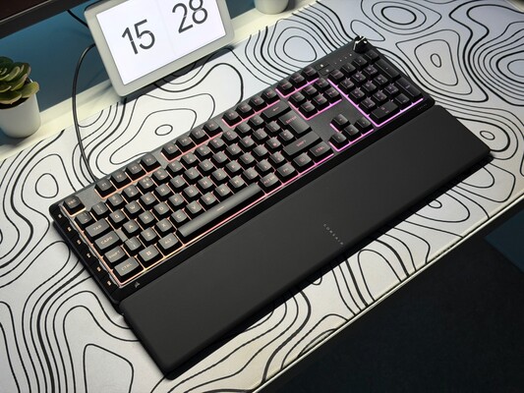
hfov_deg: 39.6
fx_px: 727
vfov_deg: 30.3
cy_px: 196
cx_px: 262
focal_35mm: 48
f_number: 1.78
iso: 100
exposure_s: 1/60
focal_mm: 6.76
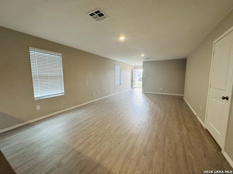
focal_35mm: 14
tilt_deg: -5.7
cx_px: 116
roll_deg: +0.3
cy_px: 87
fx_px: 94
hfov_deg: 102.1
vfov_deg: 85.7
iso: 250
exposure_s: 1/120
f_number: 2.2
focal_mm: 2.22
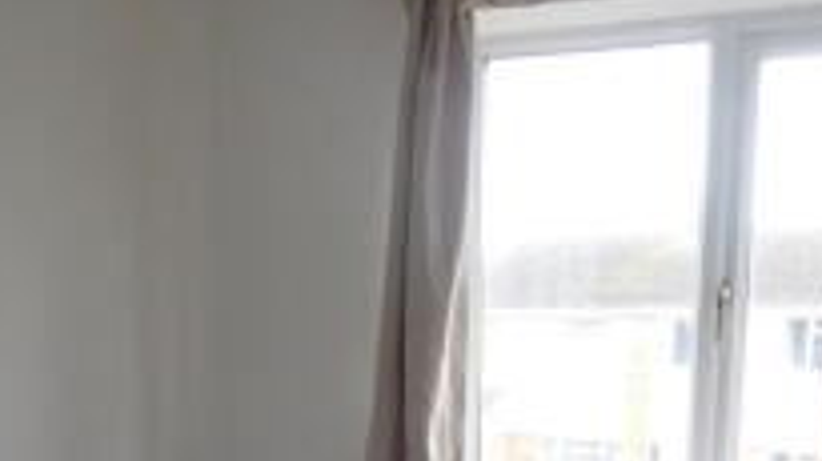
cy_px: 639
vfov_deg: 18.8
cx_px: 477
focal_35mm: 58
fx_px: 1263
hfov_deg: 36.0
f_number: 3.4
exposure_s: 1/30
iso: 140
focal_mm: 4.5
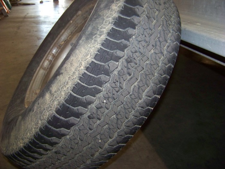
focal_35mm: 36
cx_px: 112
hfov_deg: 51.4
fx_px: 234
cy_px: 84
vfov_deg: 39.7
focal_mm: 5.85
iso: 200
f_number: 2.8
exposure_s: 1/30
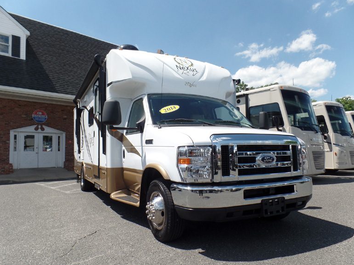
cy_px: 137
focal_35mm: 24
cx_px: 176
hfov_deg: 71.6
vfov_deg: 56.8
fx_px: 245
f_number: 3.2
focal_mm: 4.1
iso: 80
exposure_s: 1/1000
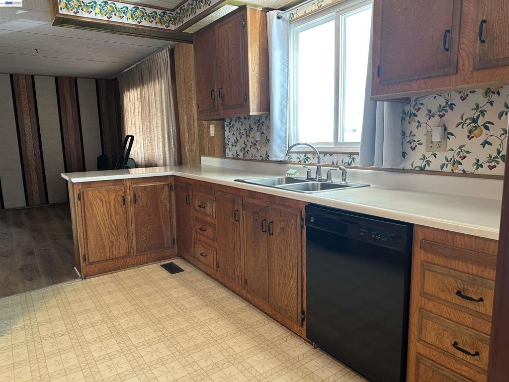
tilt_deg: -8.5
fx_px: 353
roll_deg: +0.9
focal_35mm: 24
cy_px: 191
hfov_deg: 71.6
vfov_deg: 56.8
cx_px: 254
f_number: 1.78
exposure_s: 1/60
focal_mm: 6.86
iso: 200
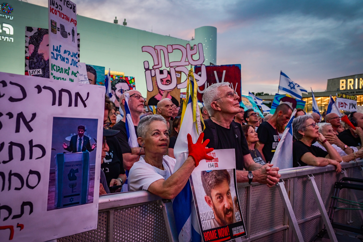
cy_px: 121
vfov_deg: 41.1
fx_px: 322
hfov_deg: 58.7
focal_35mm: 32
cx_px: 182
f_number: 5.6
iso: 2000
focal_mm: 32
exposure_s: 1/200
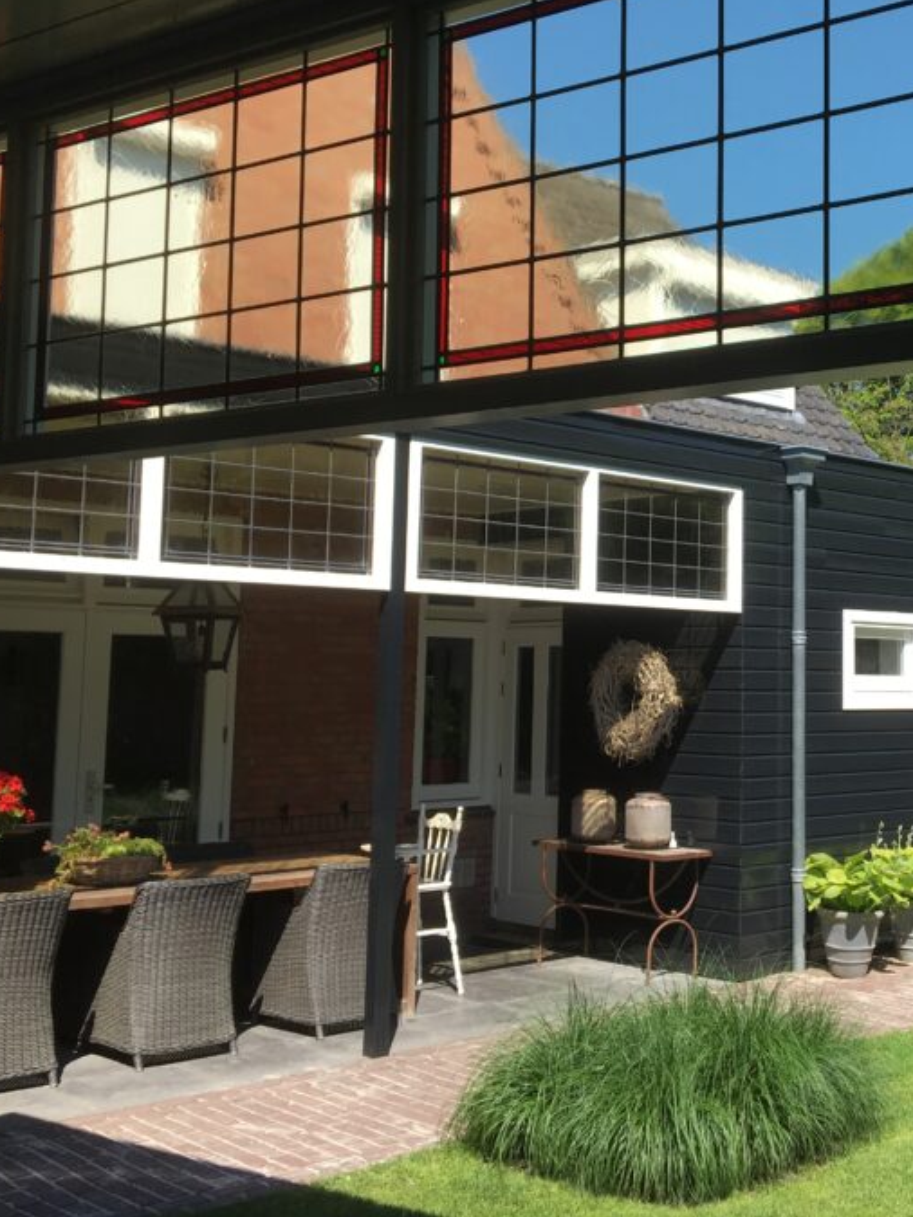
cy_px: 526
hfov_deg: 31.8
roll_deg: -0.4
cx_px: 756
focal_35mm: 44
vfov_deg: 42.9
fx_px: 1548
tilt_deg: +6.6
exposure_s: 1/962
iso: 25
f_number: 2.2
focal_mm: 4.15
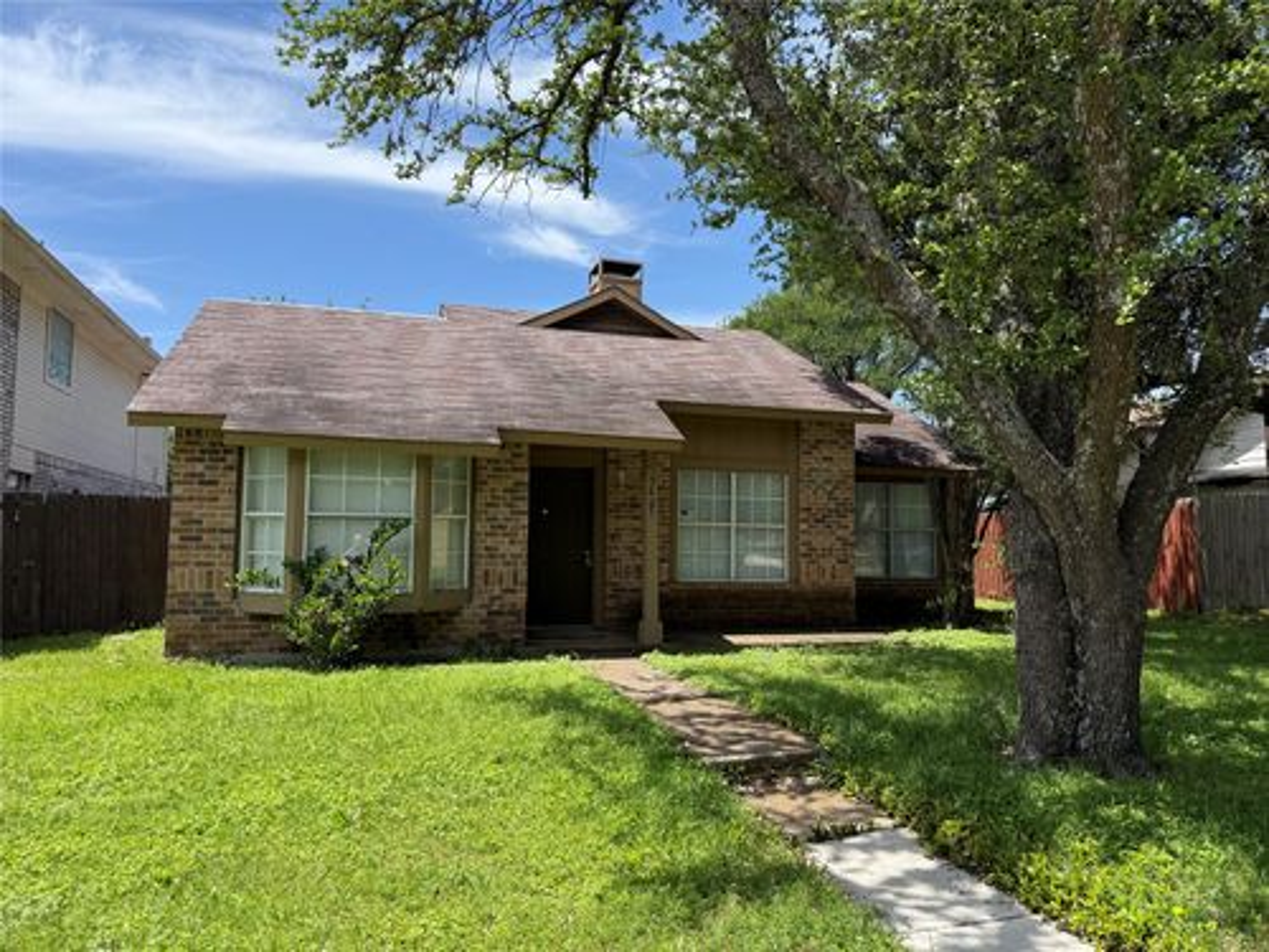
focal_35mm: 24
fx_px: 880
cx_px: 634
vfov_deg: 56.8
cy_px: 476
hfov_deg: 71.6
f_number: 1.78
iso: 100
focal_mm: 6.76
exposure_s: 1/3425
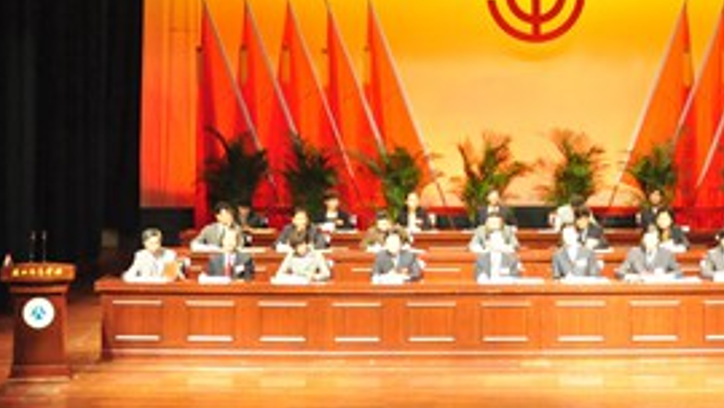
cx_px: 531
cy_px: 55
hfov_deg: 28.5
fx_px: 1405
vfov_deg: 16.3
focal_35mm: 73
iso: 2000
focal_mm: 21
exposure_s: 1/40
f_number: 3.8
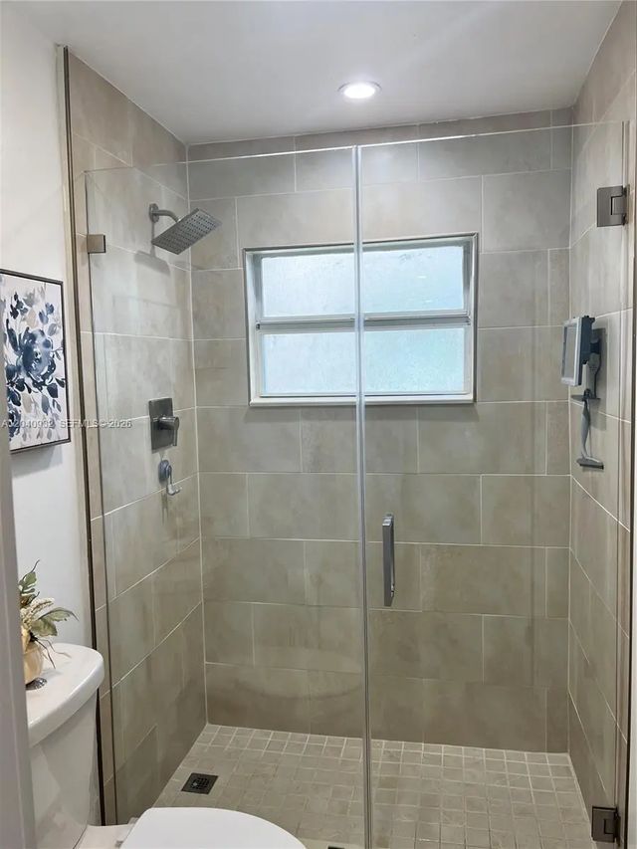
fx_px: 638
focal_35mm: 26
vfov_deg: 67.3
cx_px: 318
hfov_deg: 53.1
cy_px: 424
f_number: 1.5
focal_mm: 5.7
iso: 64
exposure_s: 1/120
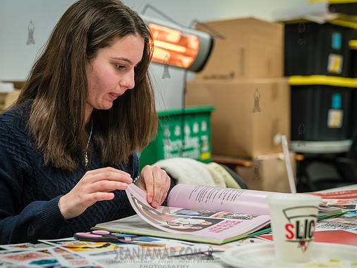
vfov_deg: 18.2
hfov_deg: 24.1
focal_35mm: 81
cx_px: 166
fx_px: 836
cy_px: 134
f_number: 4
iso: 4000
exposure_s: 1/400
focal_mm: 74
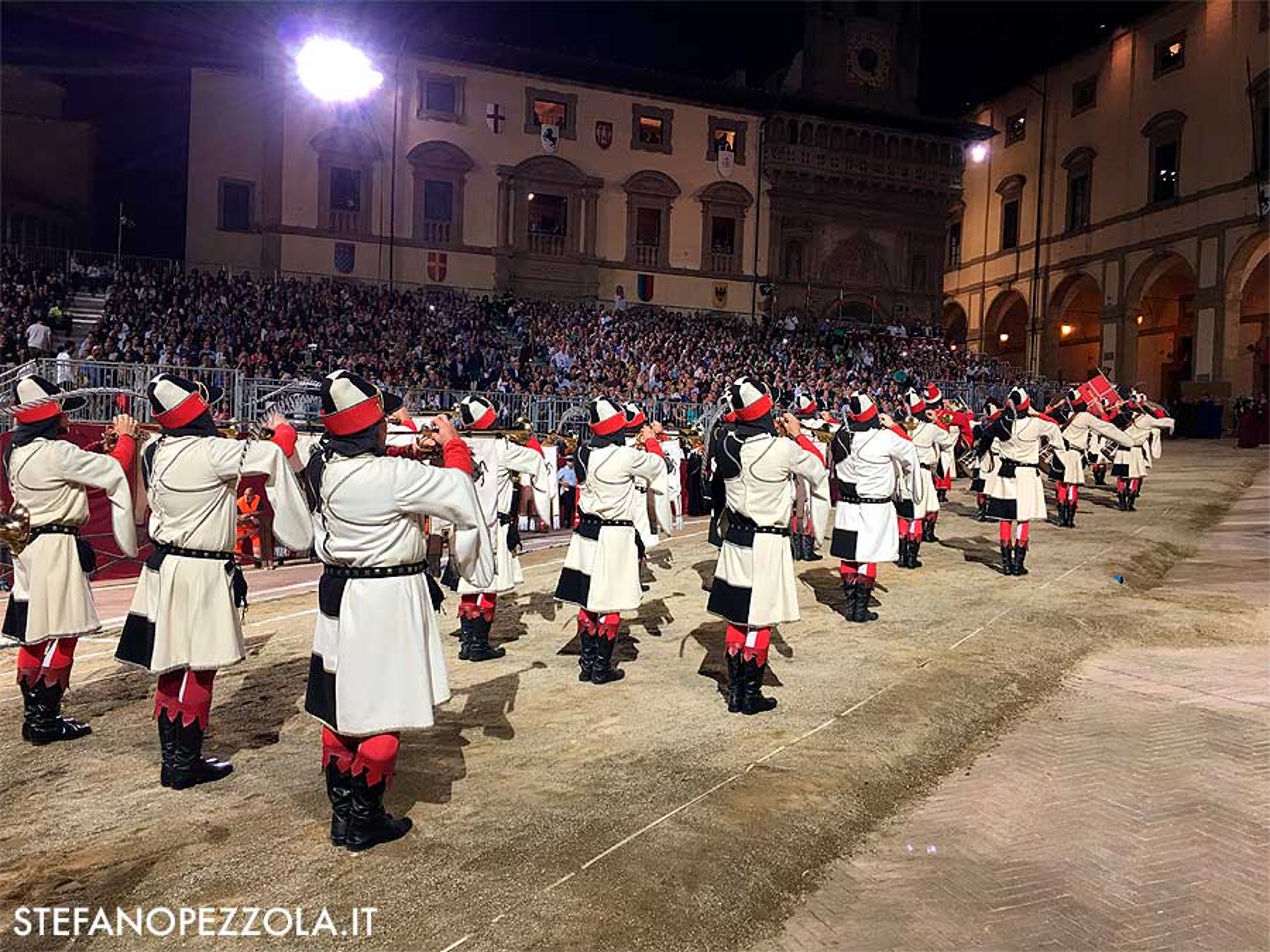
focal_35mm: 29
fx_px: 1064
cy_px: 476
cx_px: 635
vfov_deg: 48.2
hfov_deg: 61.7
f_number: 2.2
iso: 32
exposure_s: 1/33
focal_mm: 4.15
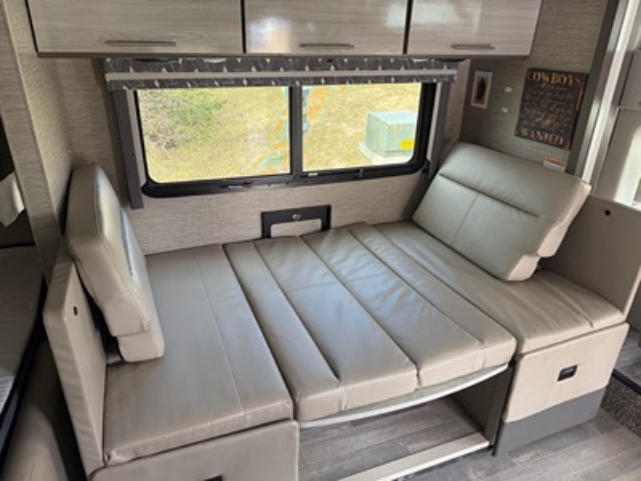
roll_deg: -0.2
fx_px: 444
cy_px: 240
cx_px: 320
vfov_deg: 56.8
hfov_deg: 71.6
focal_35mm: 24
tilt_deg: -23.8
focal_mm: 6.76
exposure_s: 1/121
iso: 200
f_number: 1.78
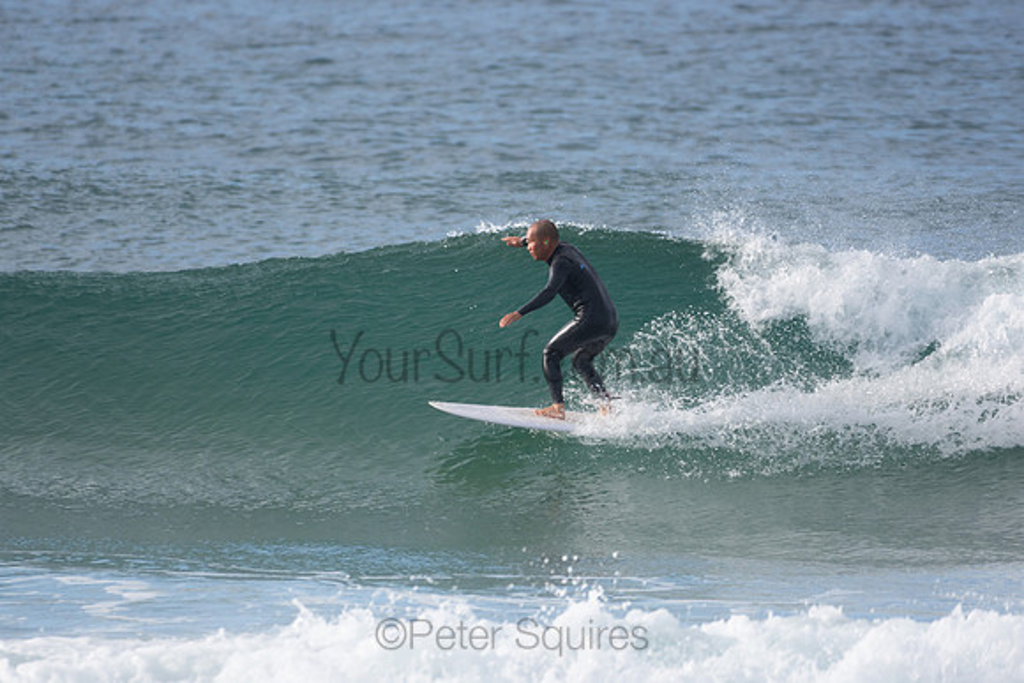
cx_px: 512
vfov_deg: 1.8
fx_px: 21337
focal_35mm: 750
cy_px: 342
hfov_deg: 2.7
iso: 400
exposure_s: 1/1250
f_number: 5.6
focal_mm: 500
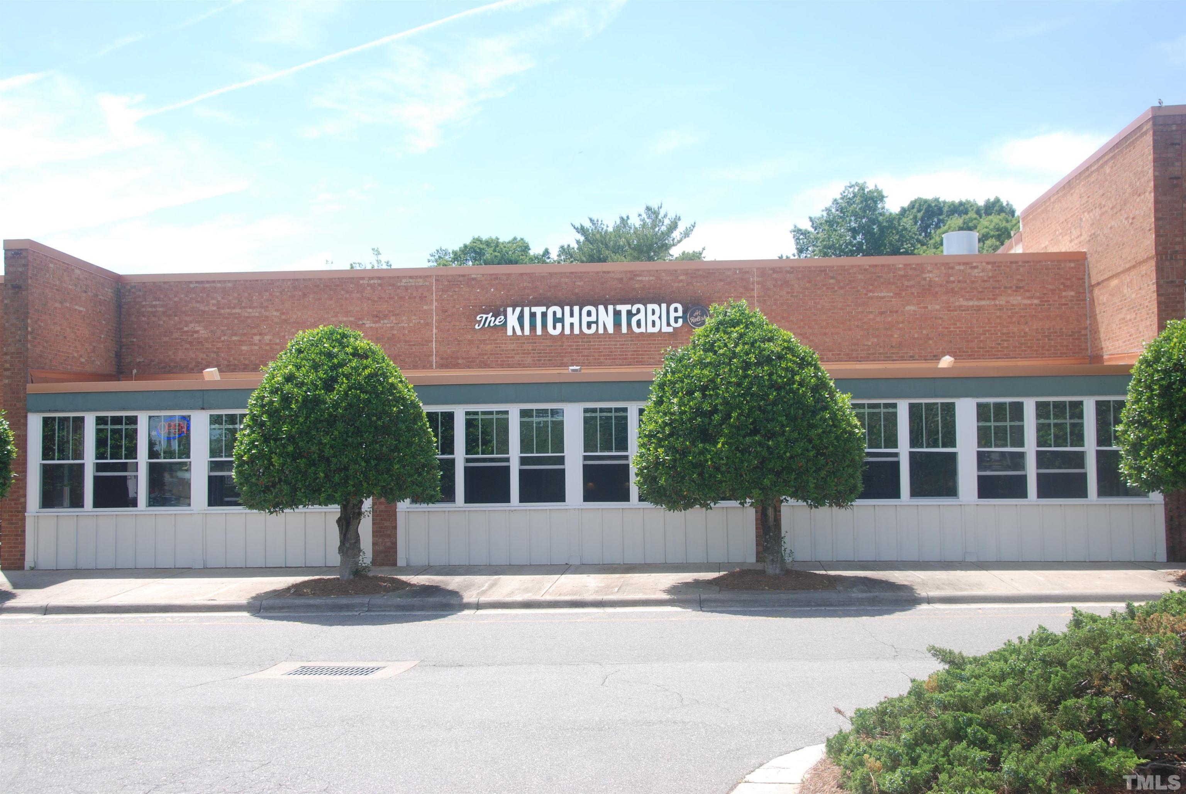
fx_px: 1286
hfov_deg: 49.5
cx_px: 593
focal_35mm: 39
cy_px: 397
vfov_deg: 34.3
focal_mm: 26
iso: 100
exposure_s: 1/200
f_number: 7.1
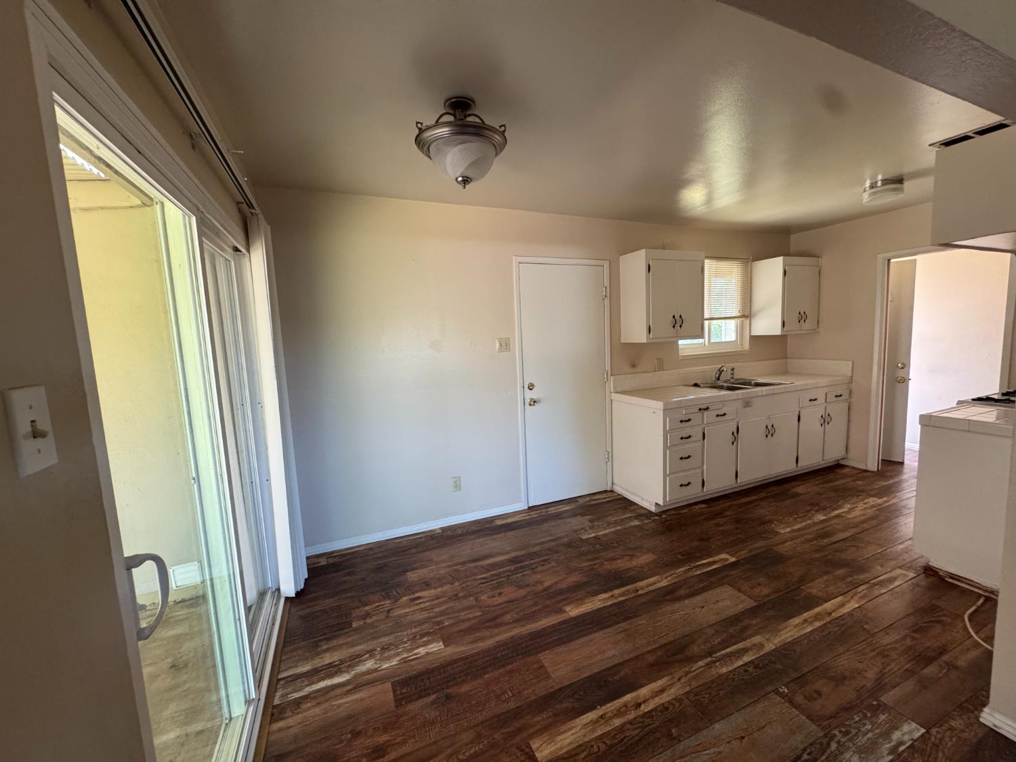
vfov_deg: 85.7
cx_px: 508
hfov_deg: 102.1
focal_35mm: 14
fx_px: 411
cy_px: 381
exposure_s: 1/99
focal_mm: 2.22
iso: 320
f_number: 2.2
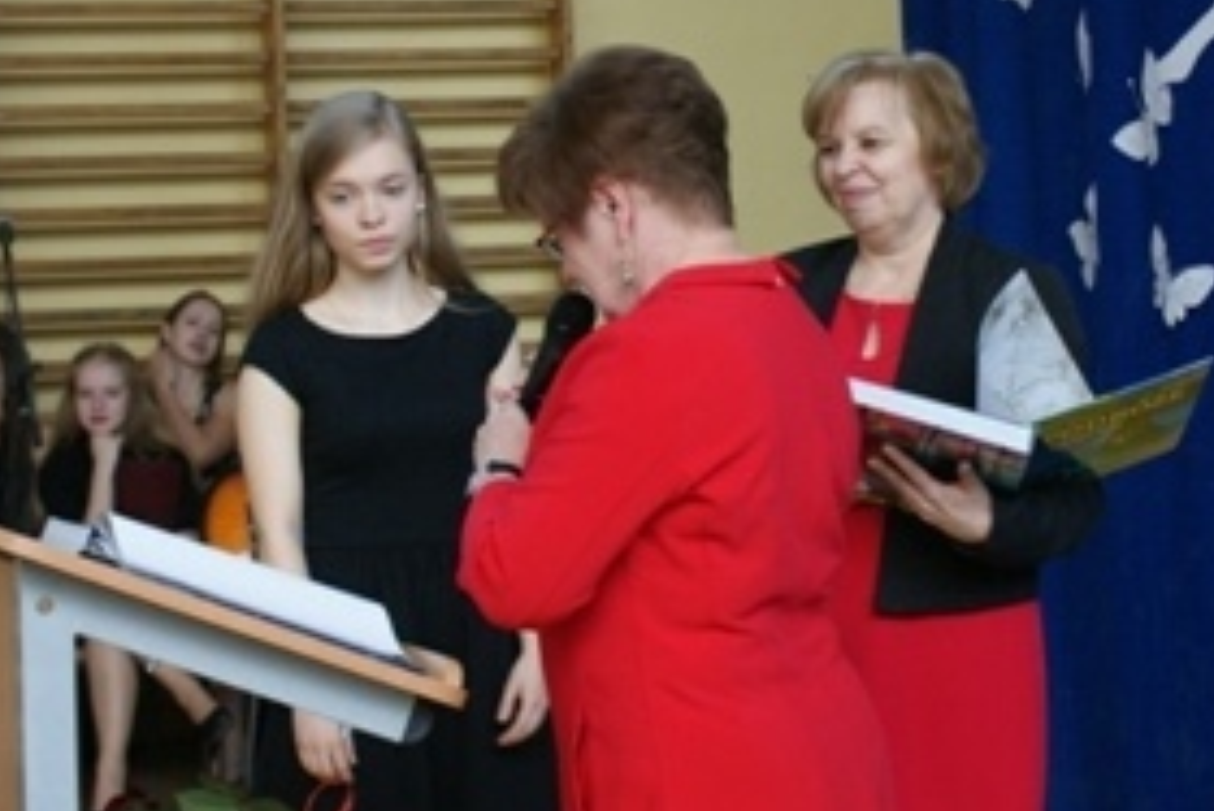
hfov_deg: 17.0
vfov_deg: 11.4
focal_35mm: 120
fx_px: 4053
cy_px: 403
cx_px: 863
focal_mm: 35
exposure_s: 1/60
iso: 200
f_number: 5.6
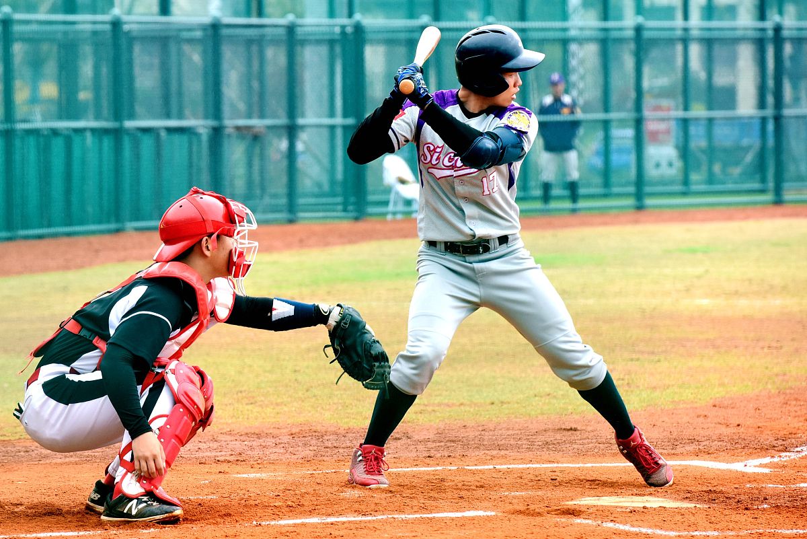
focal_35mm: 200
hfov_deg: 10.3
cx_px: 404
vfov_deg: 6.9
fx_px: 4485
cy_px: 270
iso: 800
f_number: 6.3
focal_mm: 200
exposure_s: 1/160
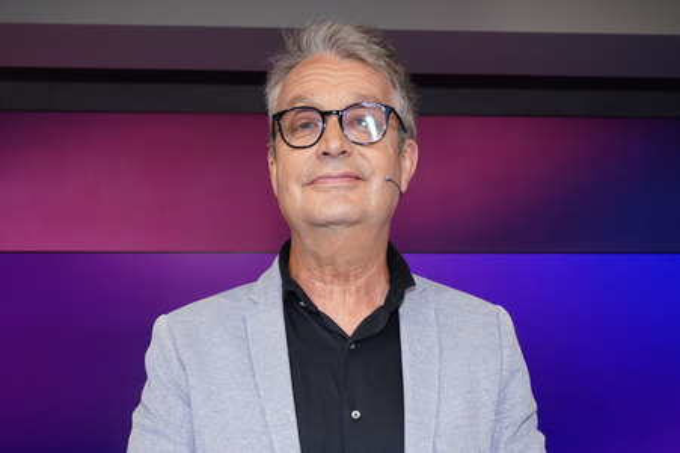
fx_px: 528
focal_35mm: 28
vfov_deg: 46.3
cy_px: 226
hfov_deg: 65.5
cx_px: 340
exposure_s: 1/125
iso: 2000
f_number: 5
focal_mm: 28
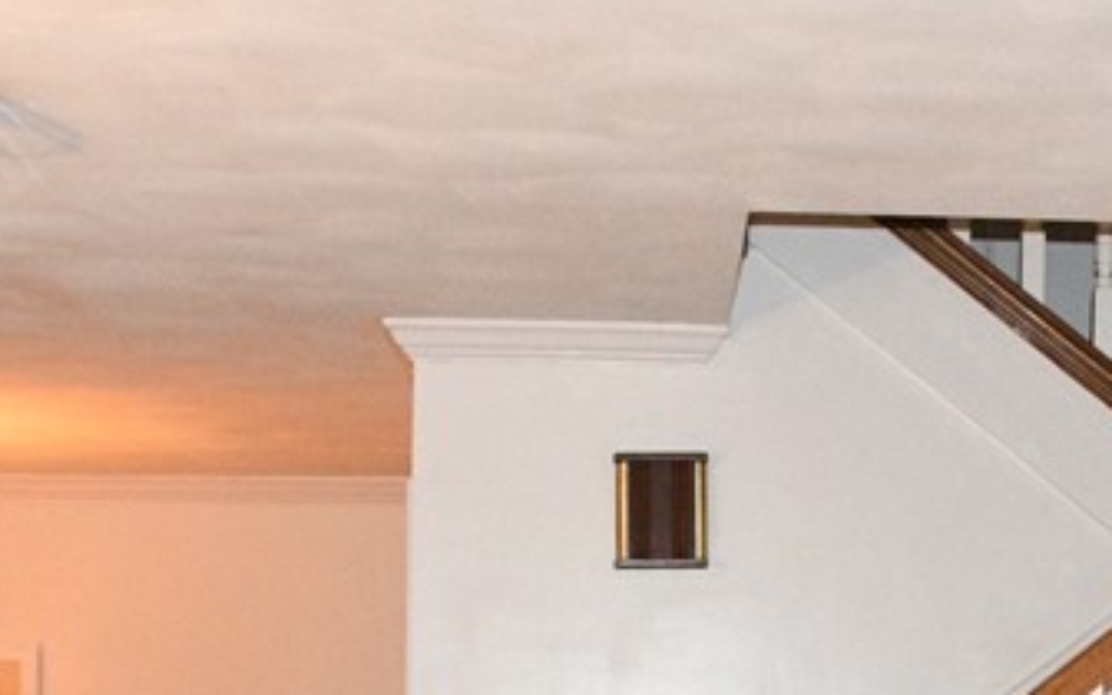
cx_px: 768
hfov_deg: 23.2
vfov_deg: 14.2
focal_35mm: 89
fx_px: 2697
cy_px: 860
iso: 4500
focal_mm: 18
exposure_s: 1/60
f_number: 7.1
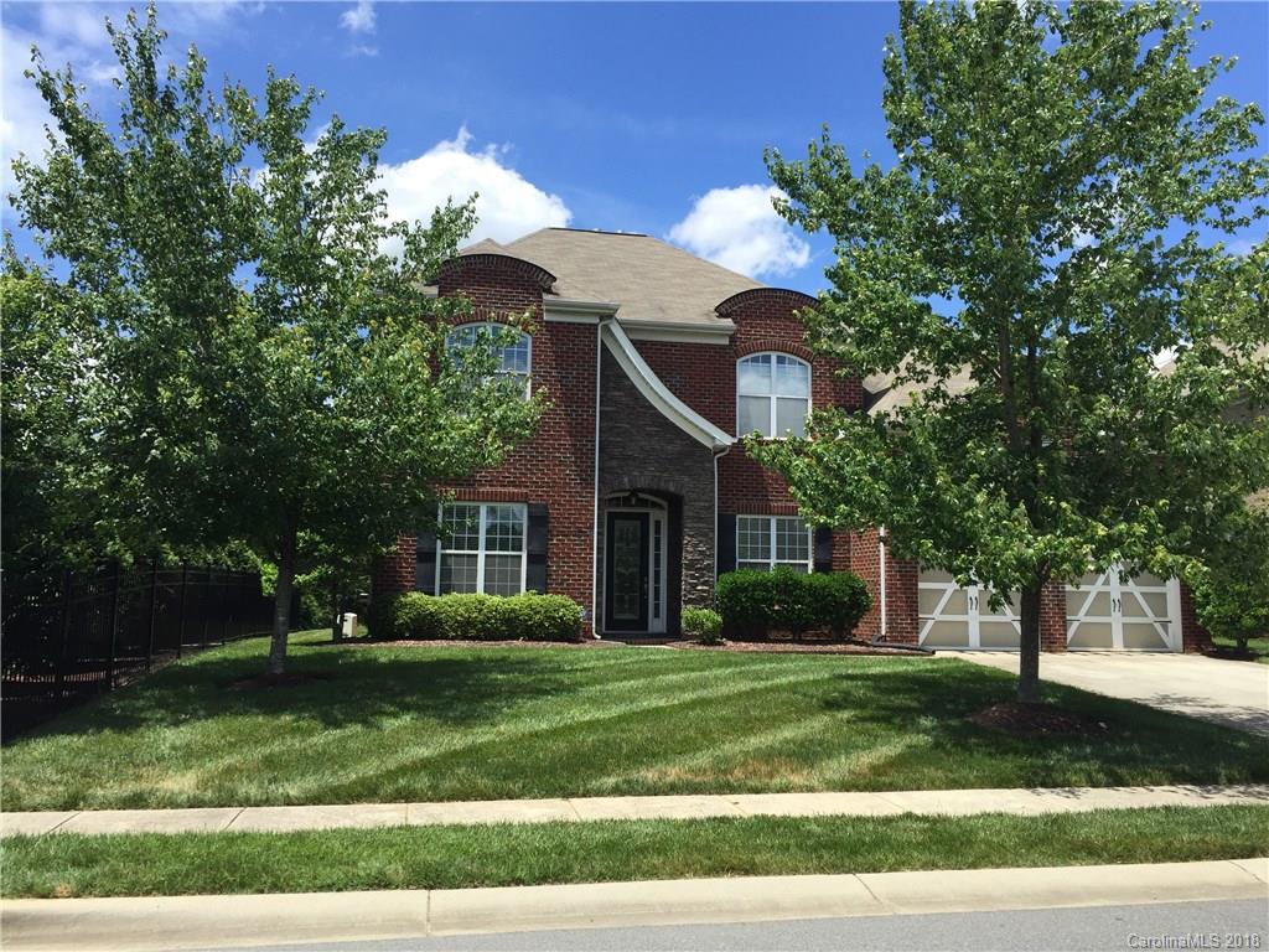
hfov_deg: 61.7
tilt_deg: +7.0
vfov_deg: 48.2
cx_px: 634
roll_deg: -1.6
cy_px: 476
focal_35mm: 29
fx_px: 1063
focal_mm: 4.15
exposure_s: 1/1582
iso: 32
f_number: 2.2
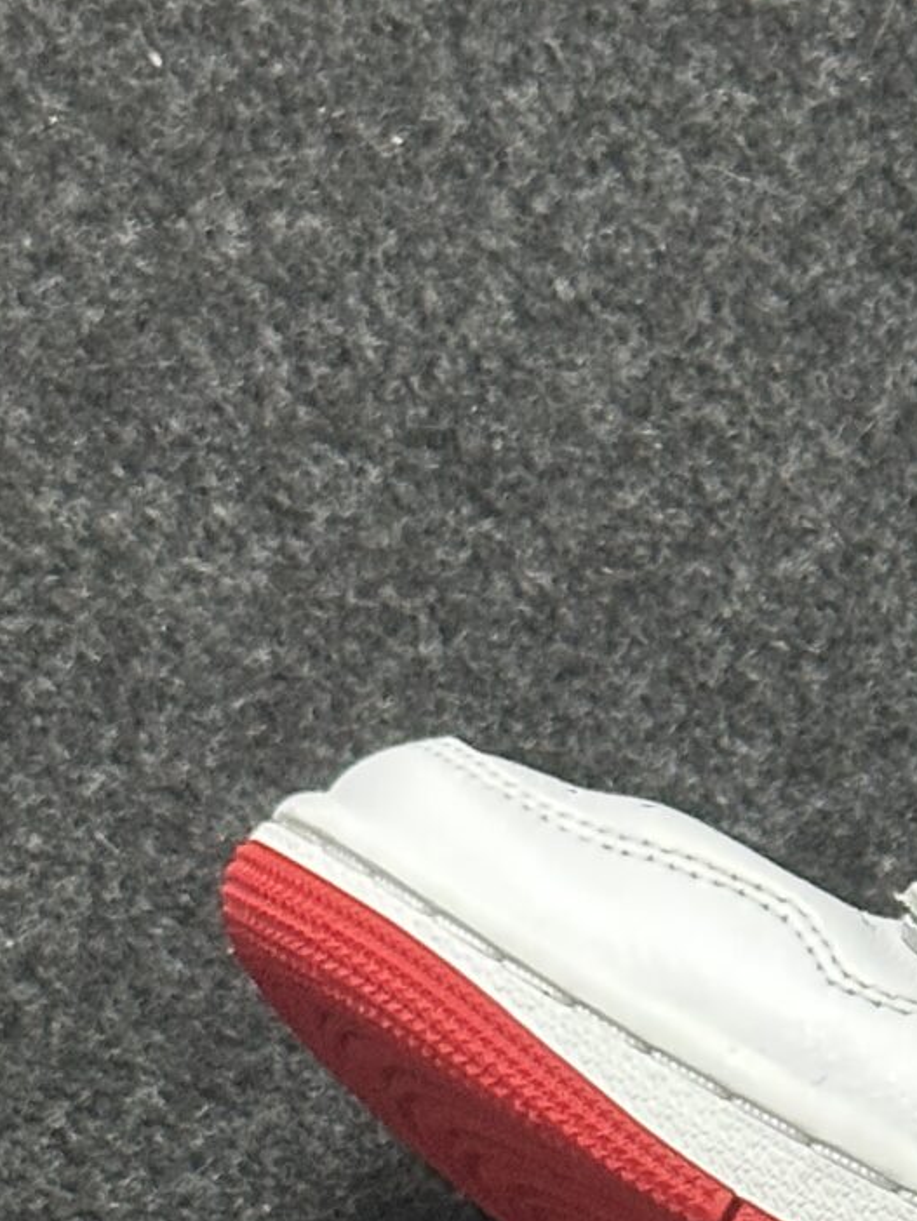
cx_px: 1329
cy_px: 1988
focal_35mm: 175
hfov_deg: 8.3
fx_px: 6177
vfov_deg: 10.8
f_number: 1.78
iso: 250
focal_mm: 6.86
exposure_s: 1/36
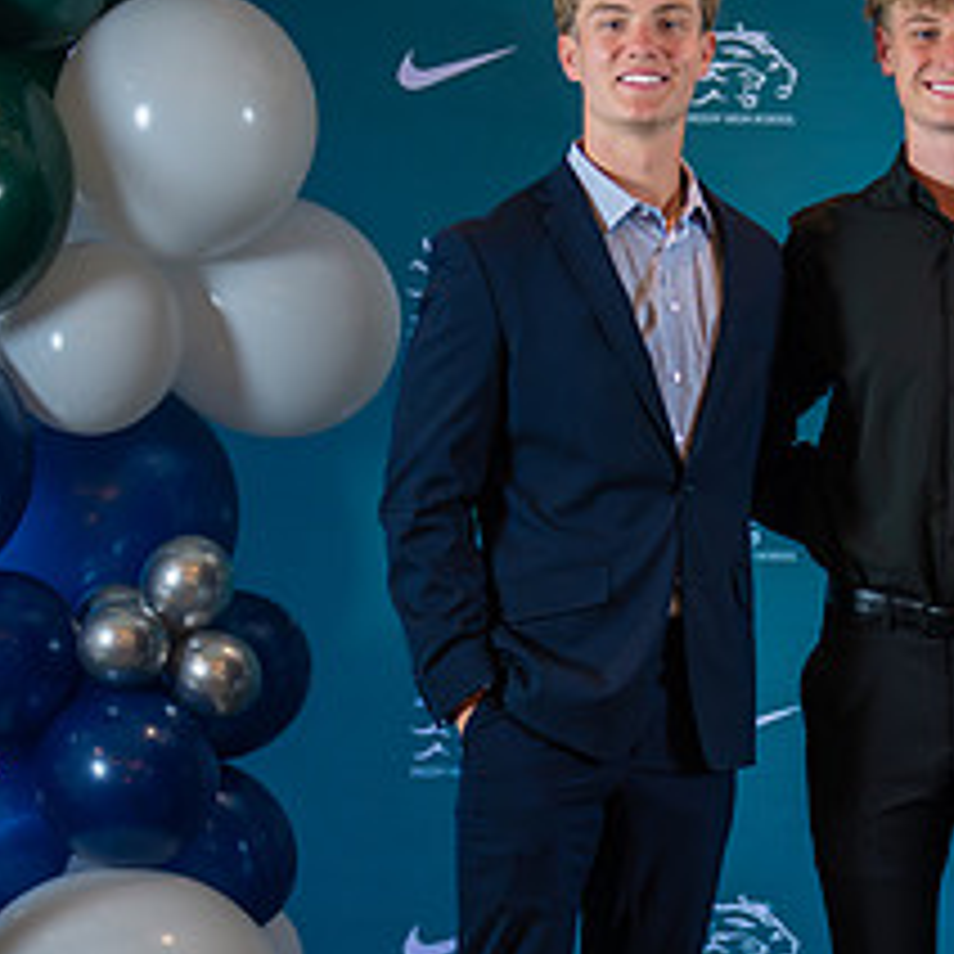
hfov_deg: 13.3
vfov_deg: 13.5
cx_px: 1014
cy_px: 689
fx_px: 4022
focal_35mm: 129
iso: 1000
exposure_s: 1/400
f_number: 1.2
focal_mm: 50
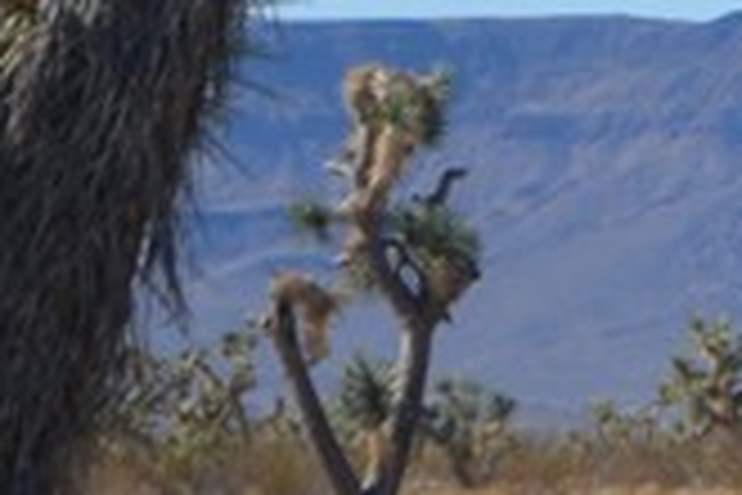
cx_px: 2132
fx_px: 11197
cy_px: 117
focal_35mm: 543
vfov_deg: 2.5
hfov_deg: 3.7
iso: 400
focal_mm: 55
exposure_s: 1/1600
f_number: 7.1
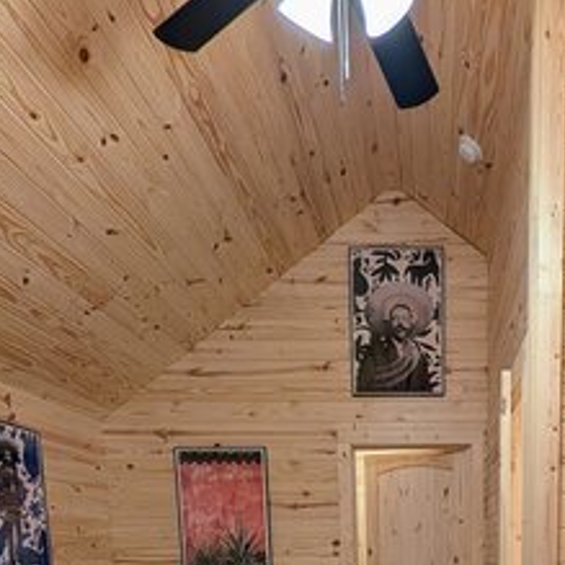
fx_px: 572
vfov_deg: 40.2
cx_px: 441
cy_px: 650
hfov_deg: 49.8
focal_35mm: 31
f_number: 1.7
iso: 86
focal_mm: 2.02
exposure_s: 1/60
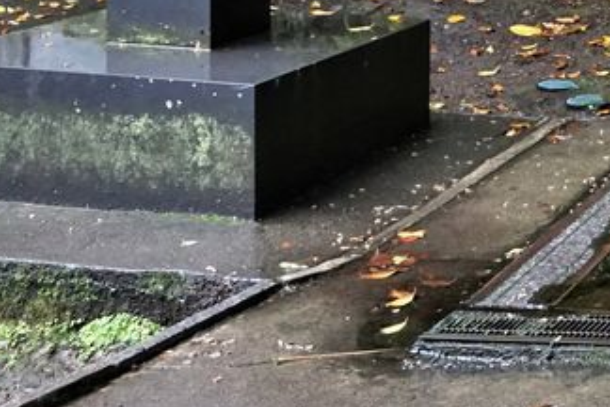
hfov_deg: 19.7
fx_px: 1508
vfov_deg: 14.4
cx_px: 926
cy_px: -188
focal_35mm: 89
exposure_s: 1/160
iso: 2500
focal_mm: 16
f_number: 3.5
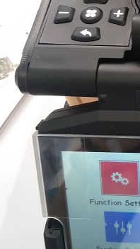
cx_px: 209
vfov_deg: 38.5
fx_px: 343
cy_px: 52
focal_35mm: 52
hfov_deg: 20.0
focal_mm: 3.66
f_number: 2.2
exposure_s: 1/33.3
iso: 147
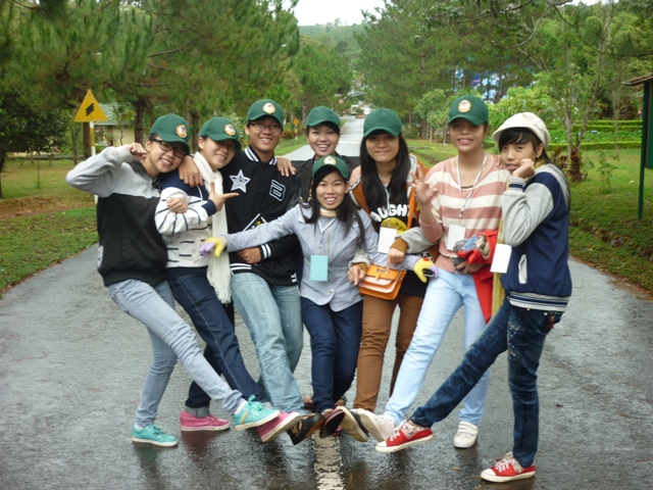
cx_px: 326
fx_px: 905
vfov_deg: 30.3
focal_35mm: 48
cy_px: 245
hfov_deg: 39.7
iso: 80
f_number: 3.2
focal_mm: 8
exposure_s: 1/40
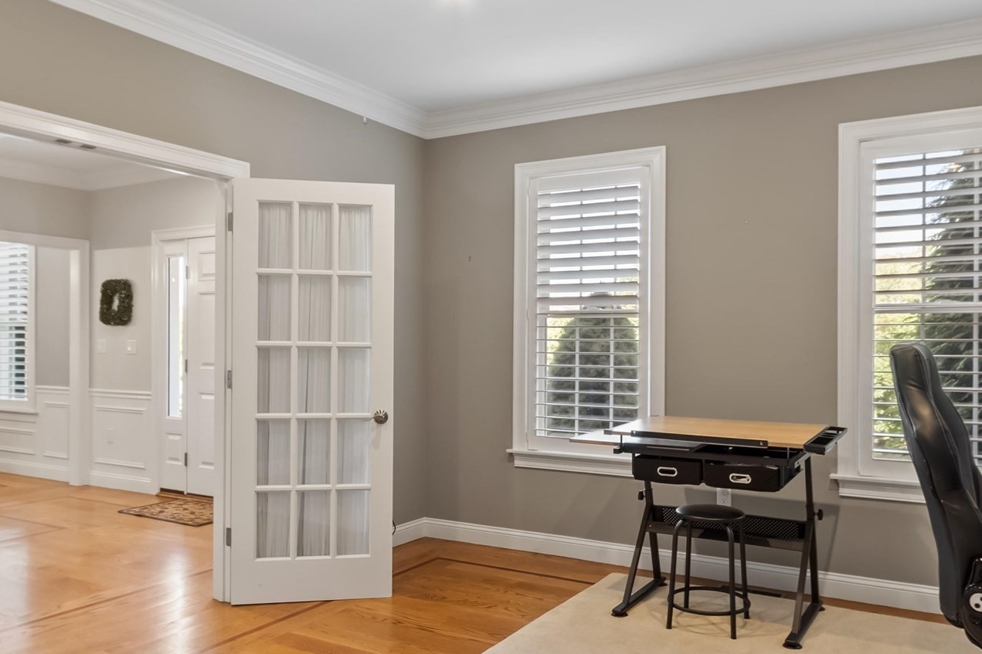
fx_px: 791
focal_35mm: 29
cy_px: 341
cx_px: 530
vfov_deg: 44.9
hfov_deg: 63.6
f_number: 8
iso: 200
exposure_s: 2
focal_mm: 12
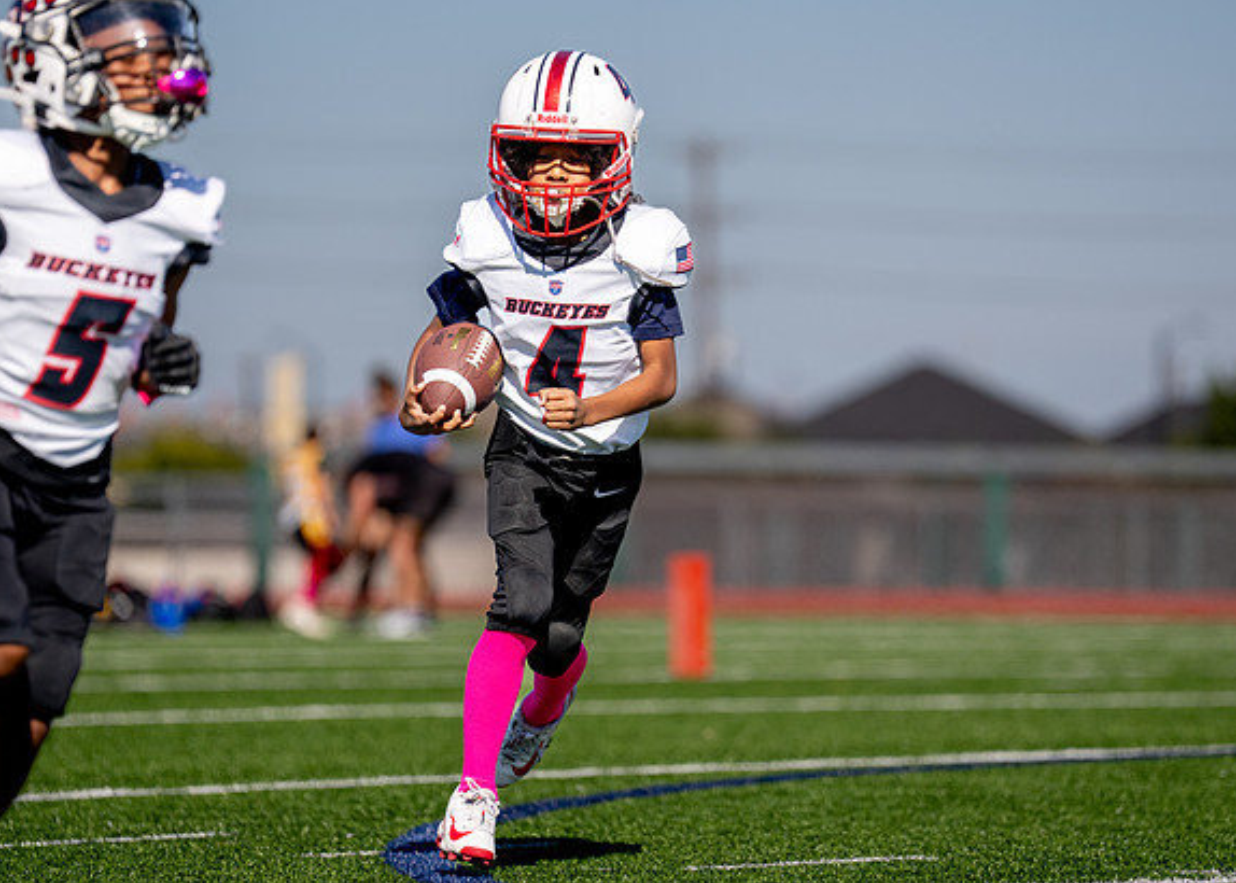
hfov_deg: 8.2
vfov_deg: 5.9
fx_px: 8600
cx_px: 638
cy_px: 476
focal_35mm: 245
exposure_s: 1/6400
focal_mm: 178
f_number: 2.8
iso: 250
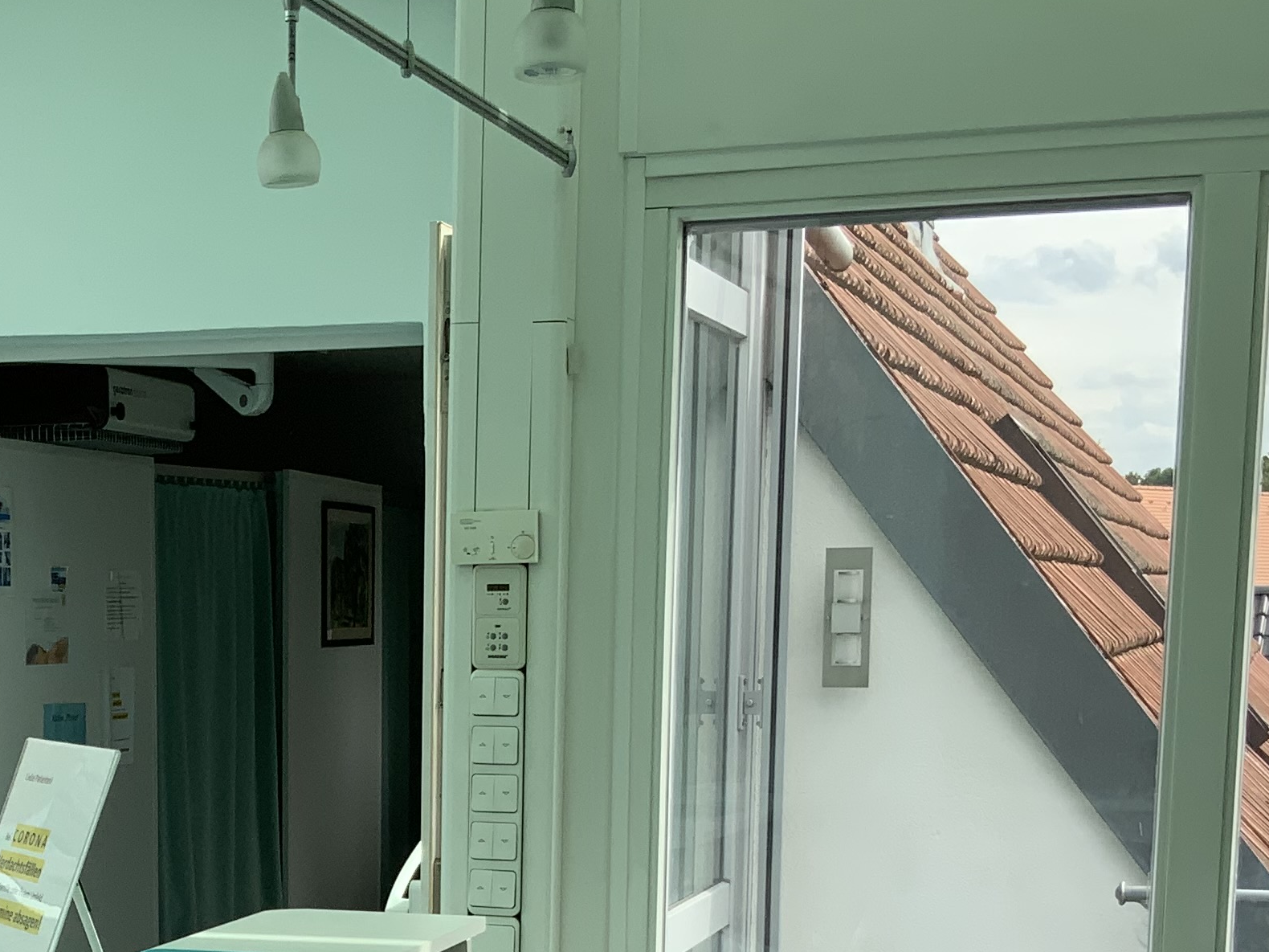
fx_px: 2713
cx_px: 274
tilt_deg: -7.9
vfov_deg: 19.3
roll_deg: +1.1
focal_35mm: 74
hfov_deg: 25.9
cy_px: 986
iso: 16
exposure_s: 1/606
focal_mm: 3
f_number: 1.8
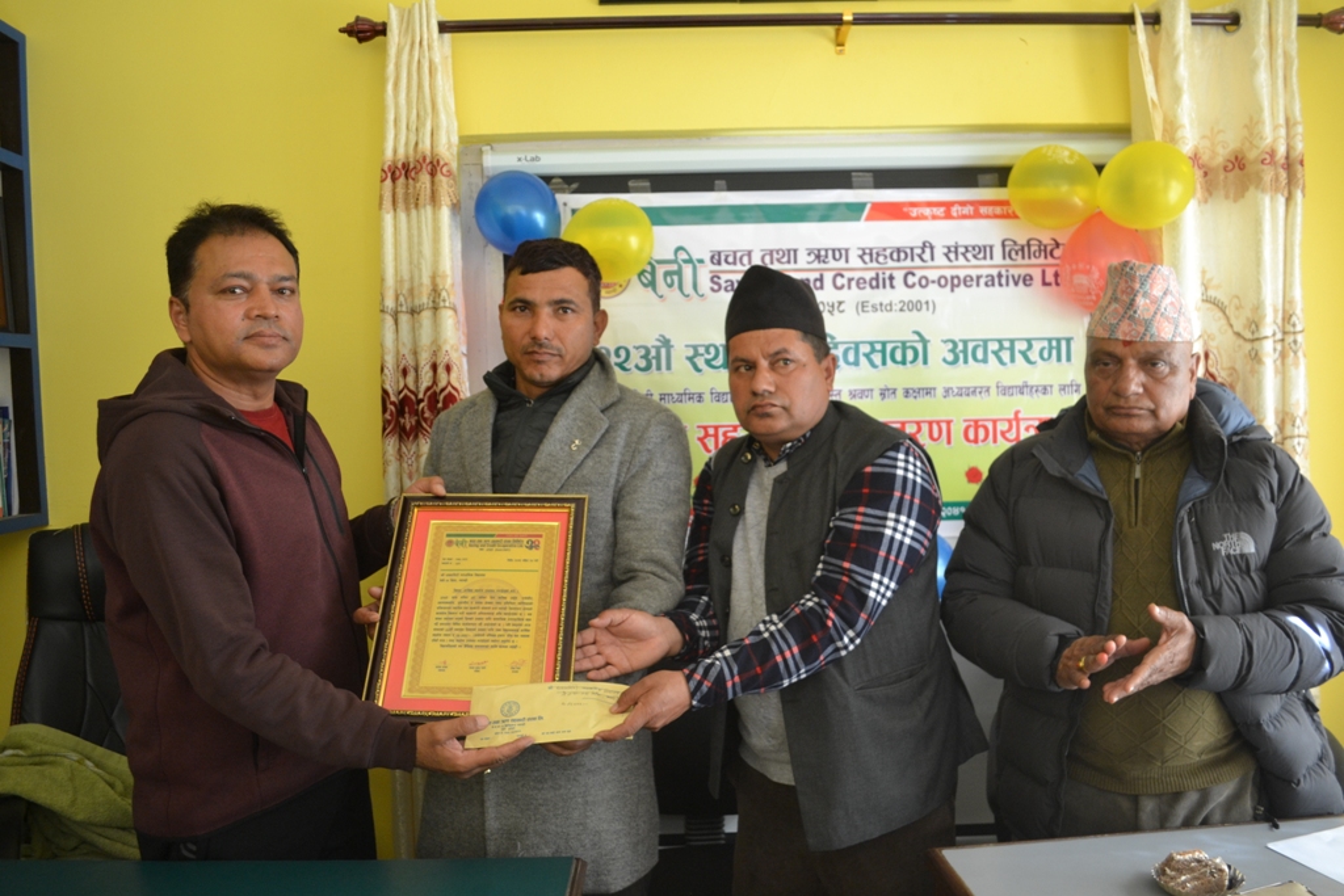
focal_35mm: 27
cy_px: 448
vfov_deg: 47.9
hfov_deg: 67.4
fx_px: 1008
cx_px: 672
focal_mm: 18
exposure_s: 1/60
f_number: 3.5
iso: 640
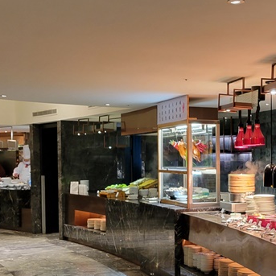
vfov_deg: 25.6
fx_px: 604
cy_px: 178
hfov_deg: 24.9
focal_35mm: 67
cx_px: 253
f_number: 1.8
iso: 250
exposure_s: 1/40
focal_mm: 5.4
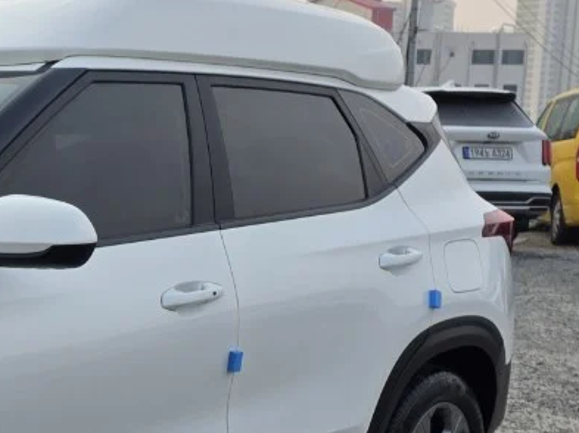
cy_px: 328
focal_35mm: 75
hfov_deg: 23.6
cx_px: -127
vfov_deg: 19.5
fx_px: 1253
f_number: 1.7
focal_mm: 6.25
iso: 80
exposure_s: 1/2116
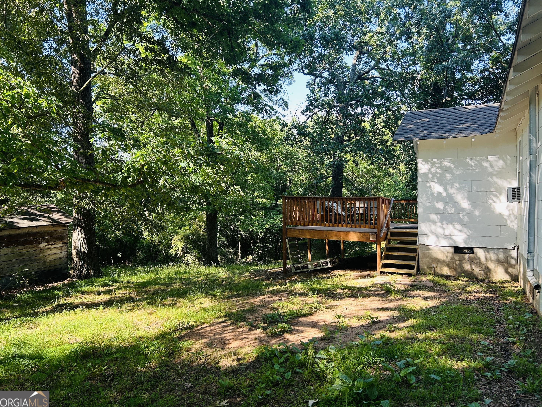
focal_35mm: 27
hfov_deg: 65.3
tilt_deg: +0.5
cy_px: 200
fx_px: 423
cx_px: 268
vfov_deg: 51.4
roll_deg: +0.1
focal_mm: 5.7
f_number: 1.5
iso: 40
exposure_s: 1/247
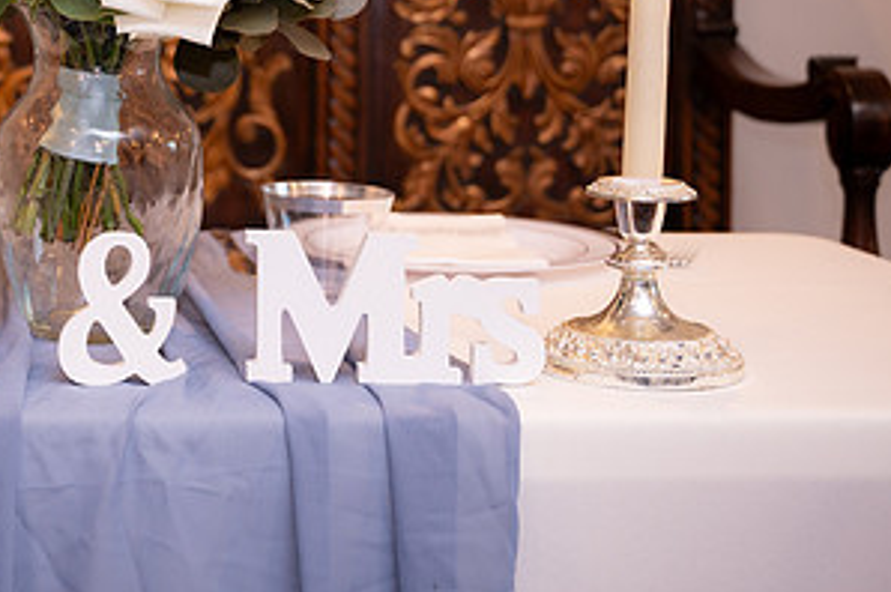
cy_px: 30
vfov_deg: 17.6
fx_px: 1879
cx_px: 129
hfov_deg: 26.0
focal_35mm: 76
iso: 800
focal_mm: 39
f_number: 4
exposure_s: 1/80
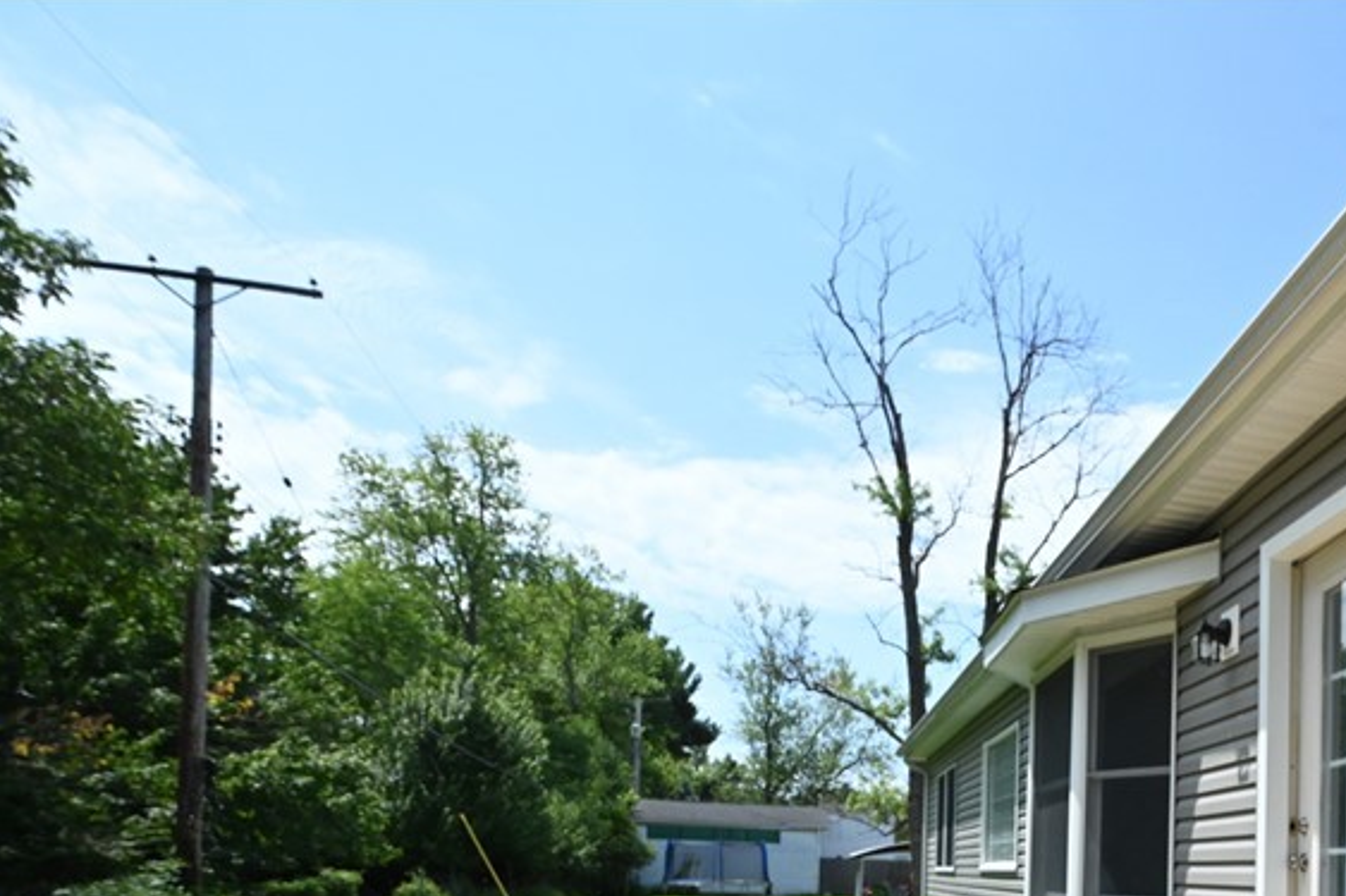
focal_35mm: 27
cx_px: 1143
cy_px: 858
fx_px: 1009
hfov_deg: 59.9
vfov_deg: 42.6
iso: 1600
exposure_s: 1/3200
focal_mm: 14
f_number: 9
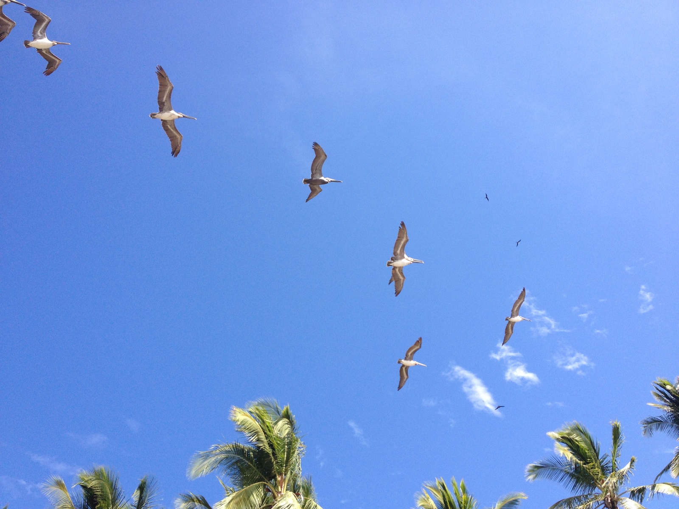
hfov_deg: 52.6
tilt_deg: +54.6
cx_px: 340
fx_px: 687
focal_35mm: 35
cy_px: 254
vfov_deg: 40.7
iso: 50
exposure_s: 1/1062
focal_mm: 4.28
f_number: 2.4
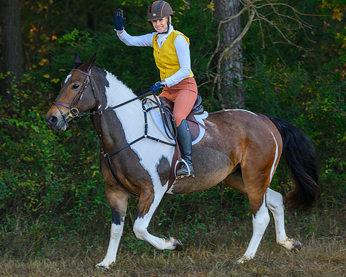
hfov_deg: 7.8
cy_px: 121
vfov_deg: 6.2
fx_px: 2550
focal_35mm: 249
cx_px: 163
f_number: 4
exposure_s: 1/400
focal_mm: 175
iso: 1000
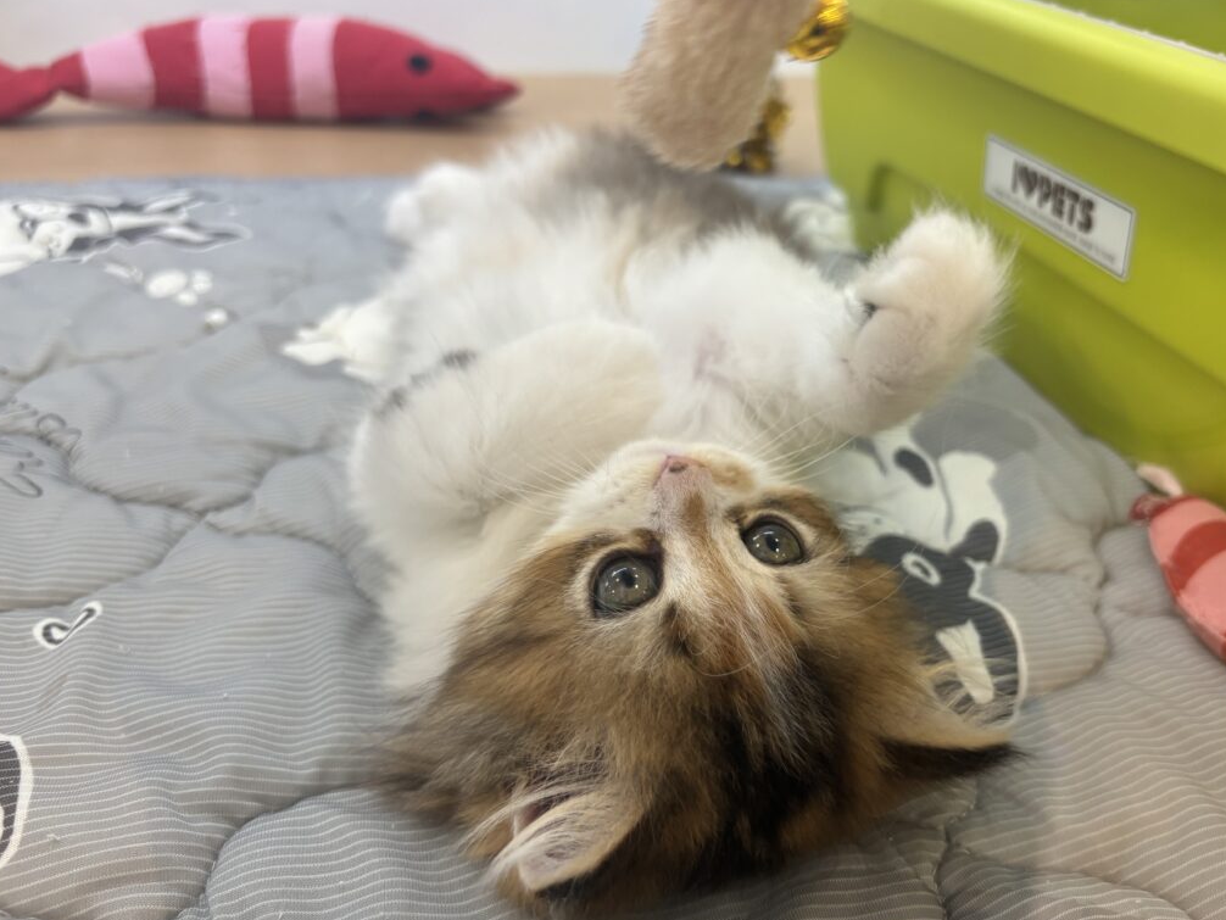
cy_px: 502
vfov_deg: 45.4
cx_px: 702
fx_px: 1098
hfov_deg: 58.1
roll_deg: -5.1
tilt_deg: -30.8
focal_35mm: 31
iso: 100
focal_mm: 5.96
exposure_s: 1/100
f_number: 1.6
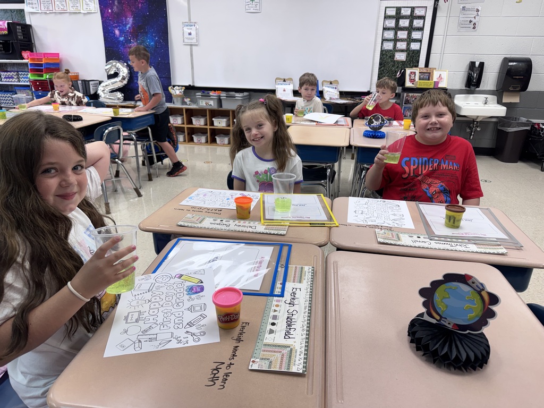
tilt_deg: -22.0
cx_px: 272
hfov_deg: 71.6
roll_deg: -1.3
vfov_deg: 56.8
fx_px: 377
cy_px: 204
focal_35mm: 24
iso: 64
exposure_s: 1/120
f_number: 1.78
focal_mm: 6.76
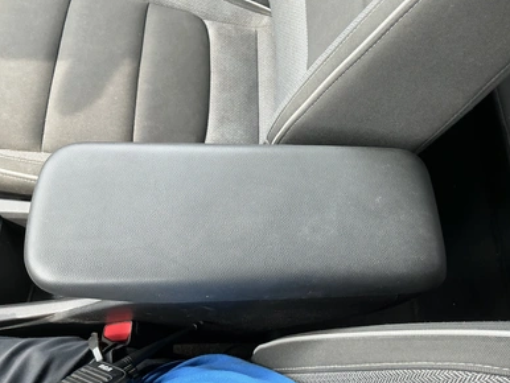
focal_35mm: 29
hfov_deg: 61.6
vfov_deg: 48.3
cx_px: 252
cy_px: 190
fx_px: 428
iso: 64
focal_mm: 3
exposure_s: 1/106
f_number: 1.8
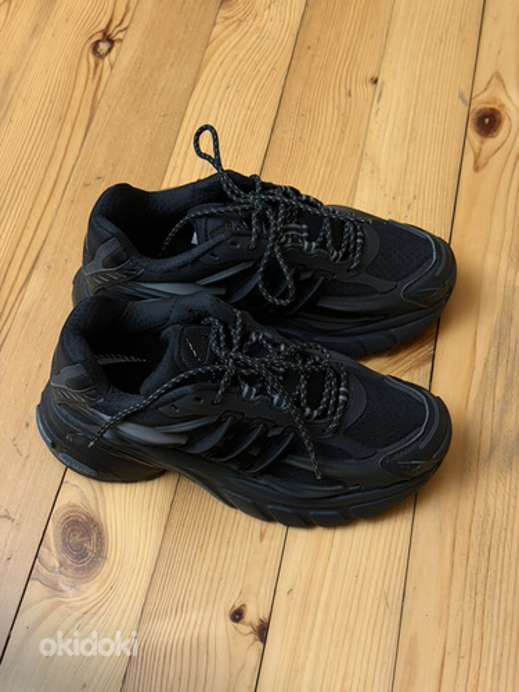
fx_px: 960
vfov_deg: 39.7
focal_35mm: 48
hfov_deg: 30.3
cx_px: 260
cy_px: 346
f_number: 1.78
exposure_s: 1/25
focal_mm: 6.76
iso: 640
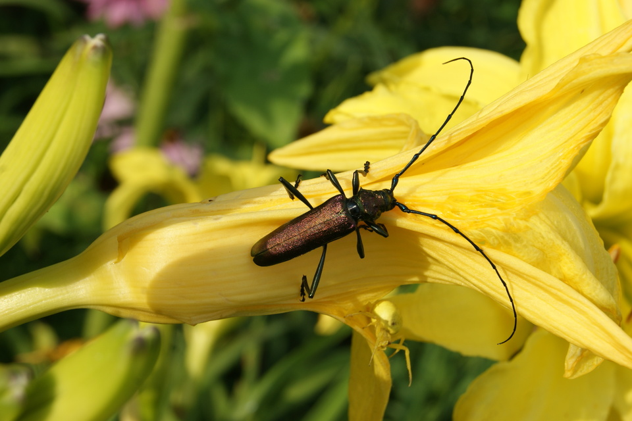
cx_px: 316
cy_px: 210
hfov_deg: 24.6
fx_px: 1448
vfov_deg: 16.6
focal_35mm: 82
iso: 100
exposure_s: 1/125
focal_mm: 55
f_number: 13
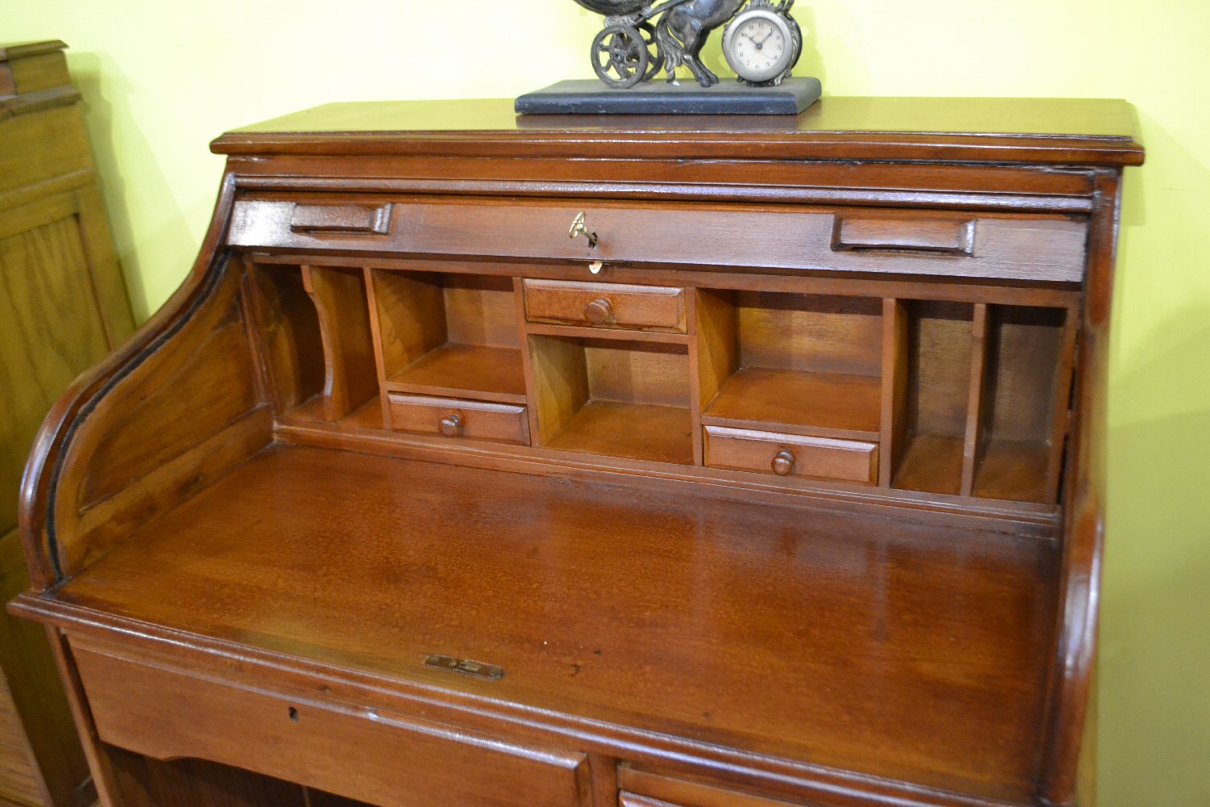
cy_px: 404
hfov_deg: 57.2
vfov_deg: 40.0
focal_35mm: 33
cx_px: 605
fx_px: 1109
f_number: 3.8
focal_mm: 22
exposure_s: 1/50
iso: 3200
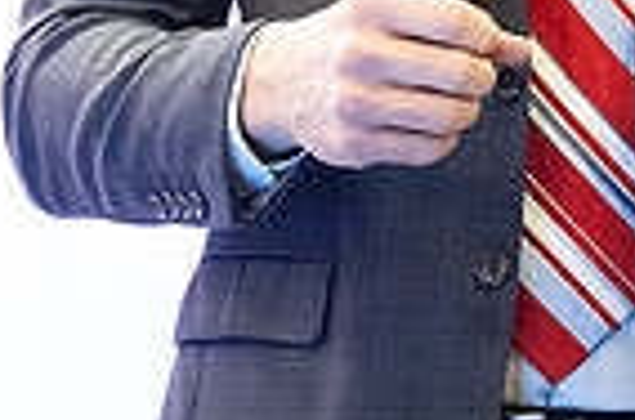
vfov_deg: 2.0
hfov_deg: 3.1
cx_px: 228
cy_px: -302
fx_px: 11897
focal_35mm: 676
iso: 8000
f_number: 2.8
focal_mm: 165
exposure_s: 1/500
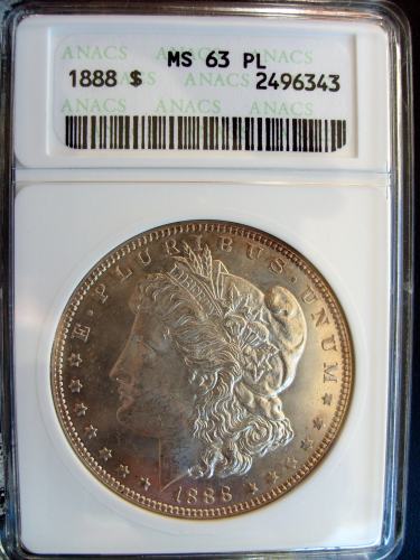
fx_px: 566
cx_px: 210
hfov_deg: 40.7
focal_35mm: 35
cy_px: 280
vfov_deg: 52.6
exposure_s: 1/250
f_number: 2.8
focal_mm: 5.8
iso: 50
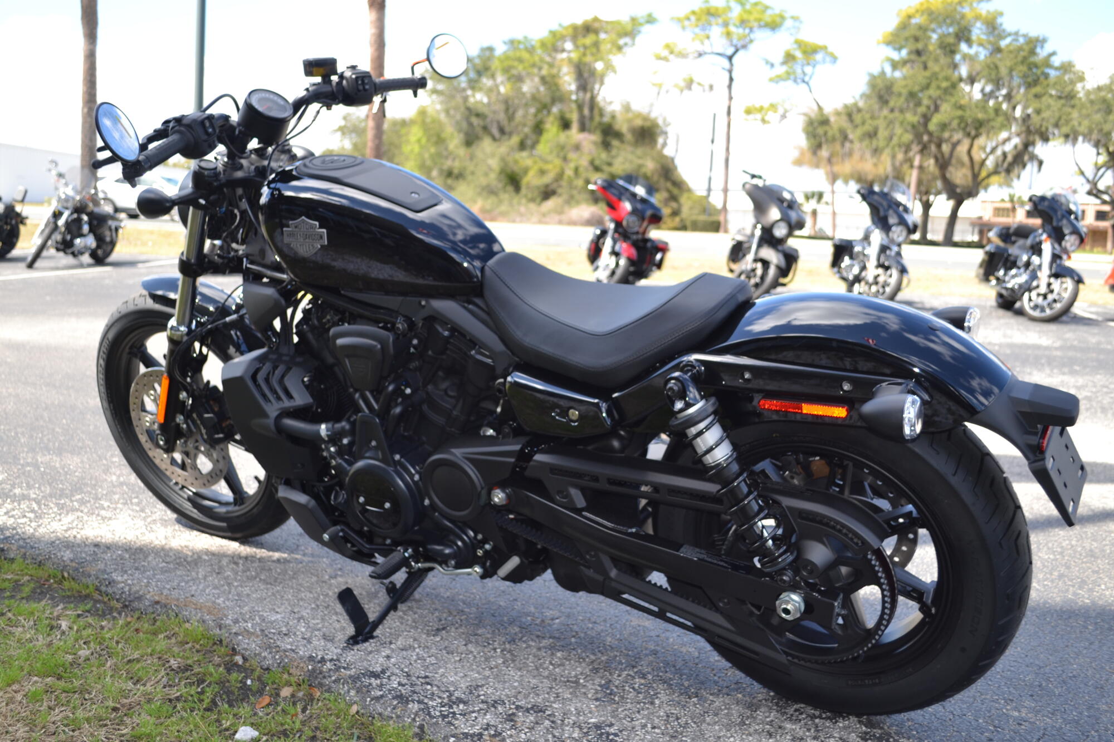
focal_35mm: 33
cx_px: 557
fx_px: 1021
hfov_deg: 57.2
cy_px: 371
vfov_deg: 40.0
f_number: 4.5
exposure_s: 1/200
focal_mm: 22
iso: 100
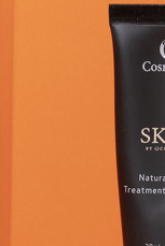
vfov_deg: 7.7
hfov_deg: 5.2
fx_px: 1826
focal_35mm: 266
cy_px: 164
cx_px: 166
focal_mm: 70
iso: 160
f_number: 5.6
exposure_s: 1/160
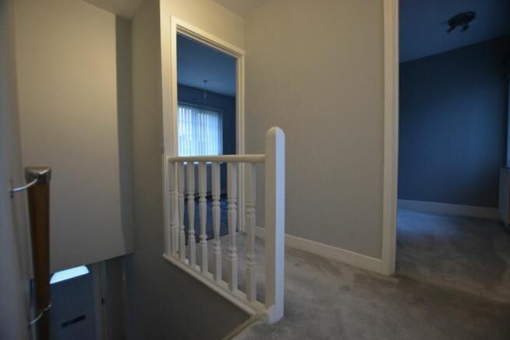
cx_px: 255
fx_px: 213
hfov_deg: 100.4
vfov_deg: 77.4
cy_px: 170
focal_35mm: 15
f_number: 3.5
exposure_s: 1/30
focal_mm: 10
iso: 800
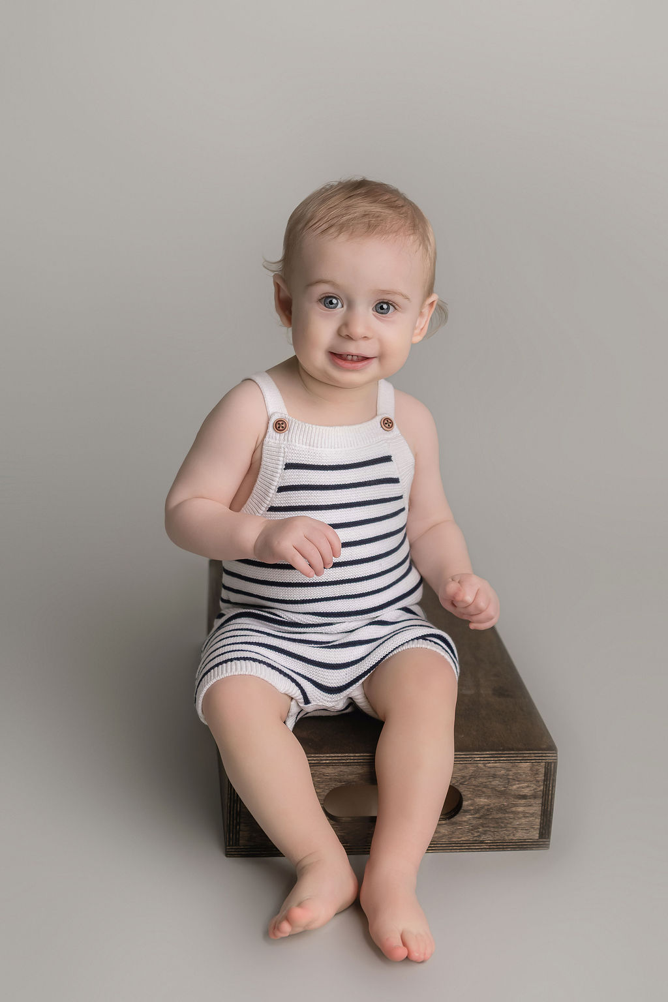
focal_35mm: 50
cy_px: 501
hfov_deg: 27.0
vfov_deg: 39.6
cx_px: 334
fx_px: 1392
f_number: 3.5
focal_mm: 50
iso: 400
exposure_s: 1/200
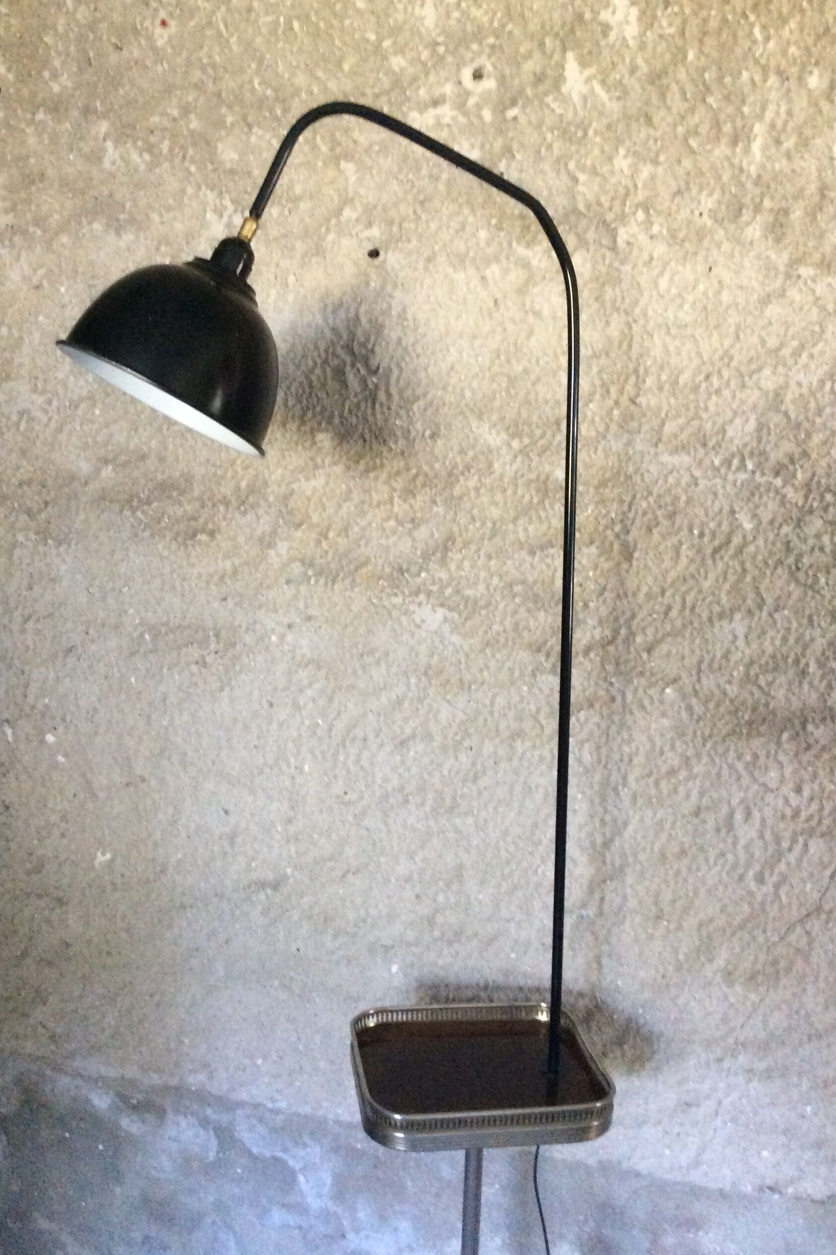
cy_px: 635
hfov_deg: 38.9
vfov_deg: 55.8
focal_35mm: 34
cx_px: 397
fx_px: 1184
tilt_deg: -7.7
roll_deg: -1.6
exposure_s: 1/17
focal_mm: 3.3
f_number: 2.4
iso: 320
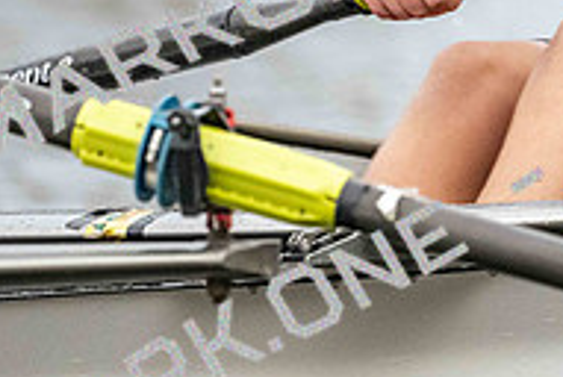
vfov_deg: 1.1
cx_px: 354
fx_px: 18999
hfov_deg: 1.7
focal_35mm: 1213
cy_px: -116
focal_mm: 400
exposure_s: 1/2000
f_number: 4.5
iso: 6400
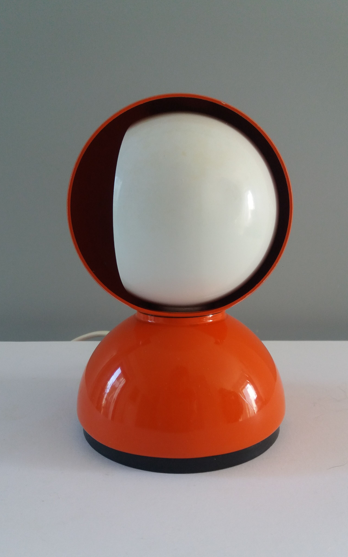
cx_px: 188
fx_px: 455
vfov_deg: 62.9
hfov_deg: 41.8
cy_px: 279
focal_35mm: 30
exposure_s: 1/33
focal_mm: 3.7
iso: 100
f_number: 1.9
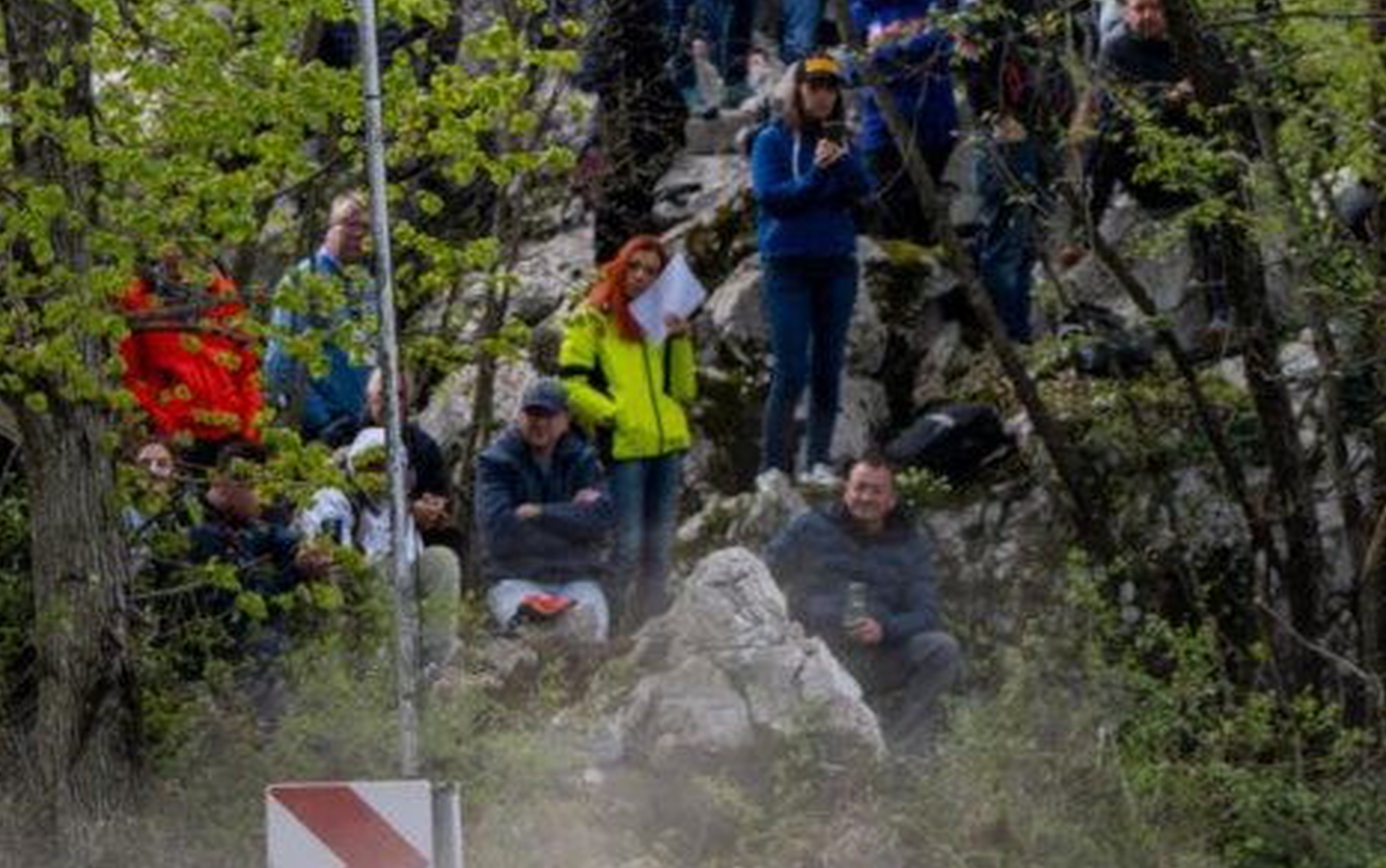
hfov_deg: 5.9
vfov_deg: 3.7
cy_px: 1525
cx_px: -522
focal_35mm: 355
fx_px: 13419
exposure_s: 1/5000
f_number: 2.8
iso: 640
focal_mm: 99
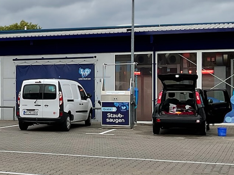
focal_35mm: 93
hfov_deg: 19.9
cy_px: 101
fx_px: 629
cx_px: -40
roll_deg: +0.6
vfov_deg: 15.9
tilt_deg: -1.5
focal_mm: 3
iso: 16
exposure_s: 1/962
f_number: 1.8
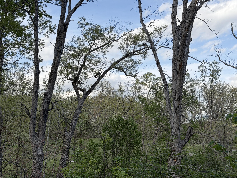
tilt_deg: +8.9
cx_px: 118
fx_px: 329
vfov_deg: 30.3
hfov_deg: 39.7
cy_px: 89
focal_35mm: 48
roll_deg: +0.3
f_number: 1.78
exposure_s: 1/1883
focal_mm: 6.76
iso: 100
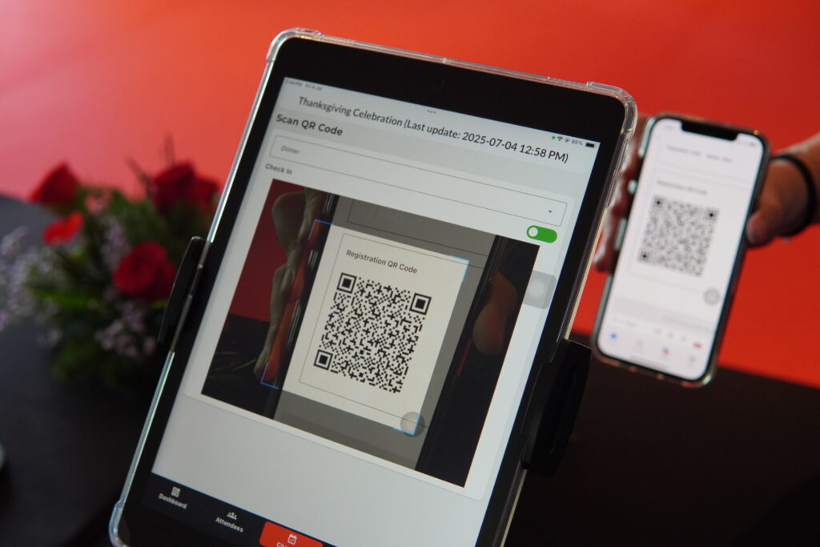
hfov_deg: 43.6
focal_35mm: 45
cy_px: 274
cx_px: 410
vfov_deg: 29.9
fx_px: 1025
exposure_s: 1/160
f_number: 4
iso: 1250
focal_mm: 30
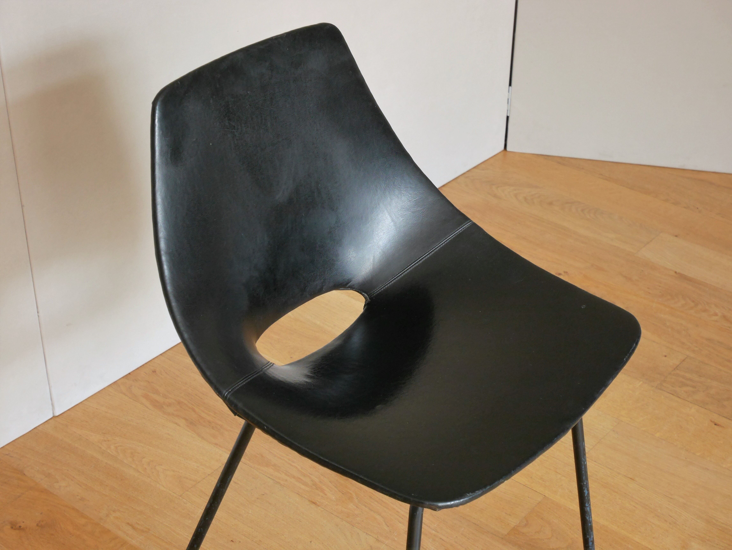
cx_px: 366
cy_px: 275
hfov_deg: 30.3
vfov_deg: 22.9
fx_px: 1354
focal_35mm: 64
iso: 1000
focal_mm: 32
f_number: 5.6
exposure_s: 1/80
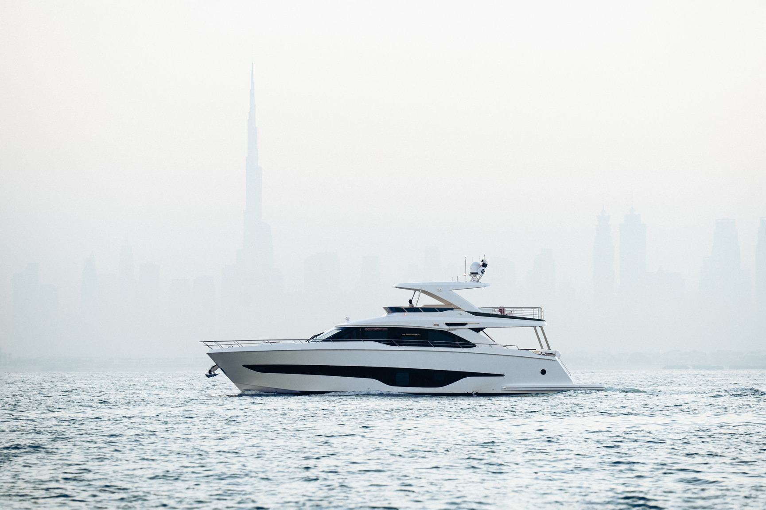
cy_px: 255
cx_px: 383
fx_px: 3680
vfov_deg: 7.9
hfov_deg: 11.9
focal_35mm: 173
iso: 400
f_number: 4.5
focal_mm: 173
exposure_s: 1/100
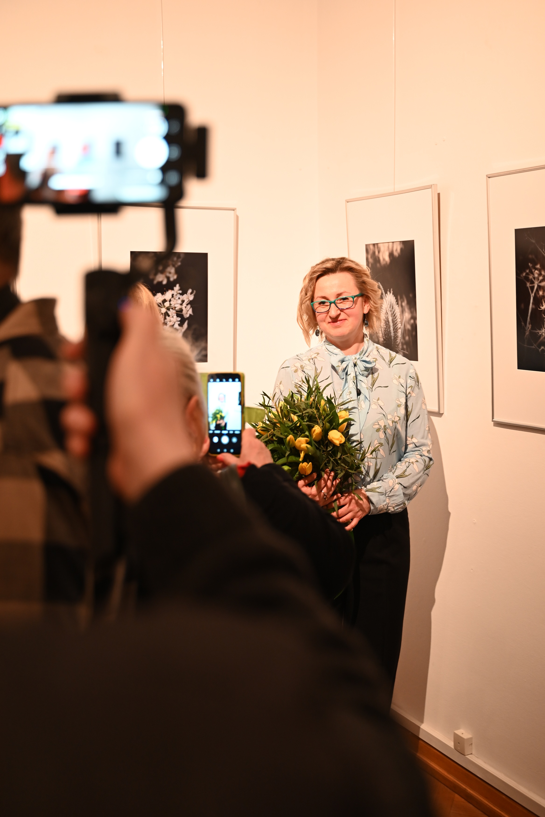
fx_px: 930
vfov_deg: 47.4
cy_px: 408
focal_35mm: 41
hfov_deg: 32.7
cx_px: 272
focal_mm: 41
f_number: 2.8
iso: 1100
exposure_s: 1/50
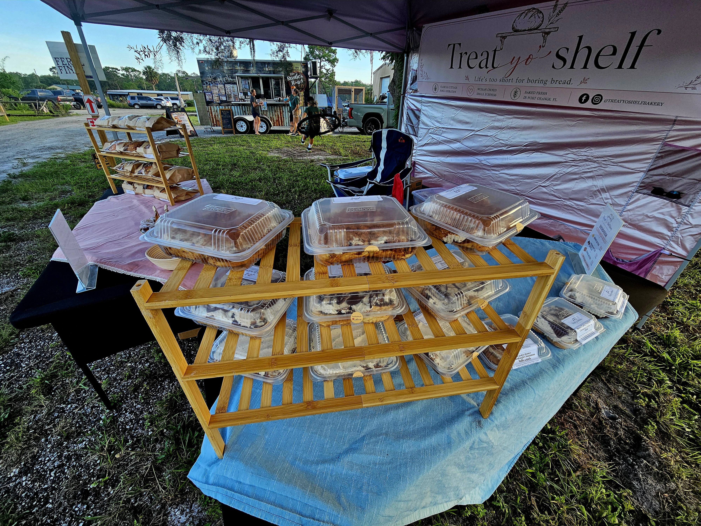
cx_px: 350
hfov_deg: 106.2
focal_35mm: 13
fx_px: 263
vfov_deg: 89.9
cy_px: 263
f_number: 2.2
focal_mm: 2.2
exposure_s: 1/270
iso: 50
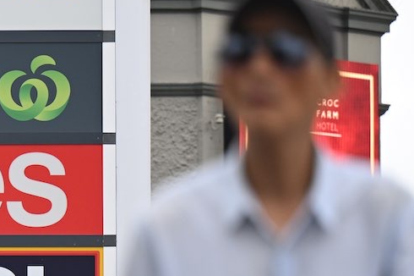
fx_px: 2643
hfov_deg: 8.9
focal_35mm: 230
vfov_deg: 6.0
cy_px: 179
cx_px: 82
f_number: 2.8
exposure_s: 1/1600
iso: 400
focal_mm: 125
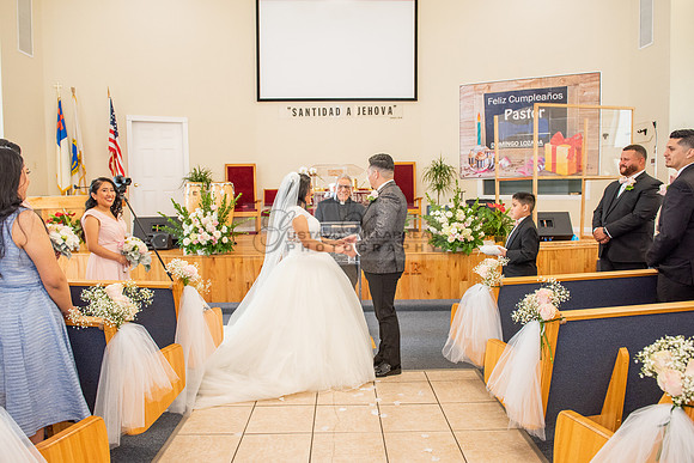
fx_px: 529
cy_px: 232
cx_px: 347
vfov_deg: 47.3
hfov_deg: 66.5
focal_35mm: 27
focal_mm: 26
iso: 1250
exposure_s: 1/100
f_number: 5
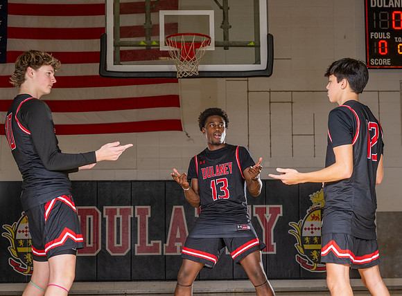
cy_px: 147
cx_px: 229
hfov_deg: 25.1
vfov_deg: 18.7
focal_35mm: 78
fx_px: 901
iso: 400
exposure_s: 1/100
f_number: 7.1
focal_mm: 70
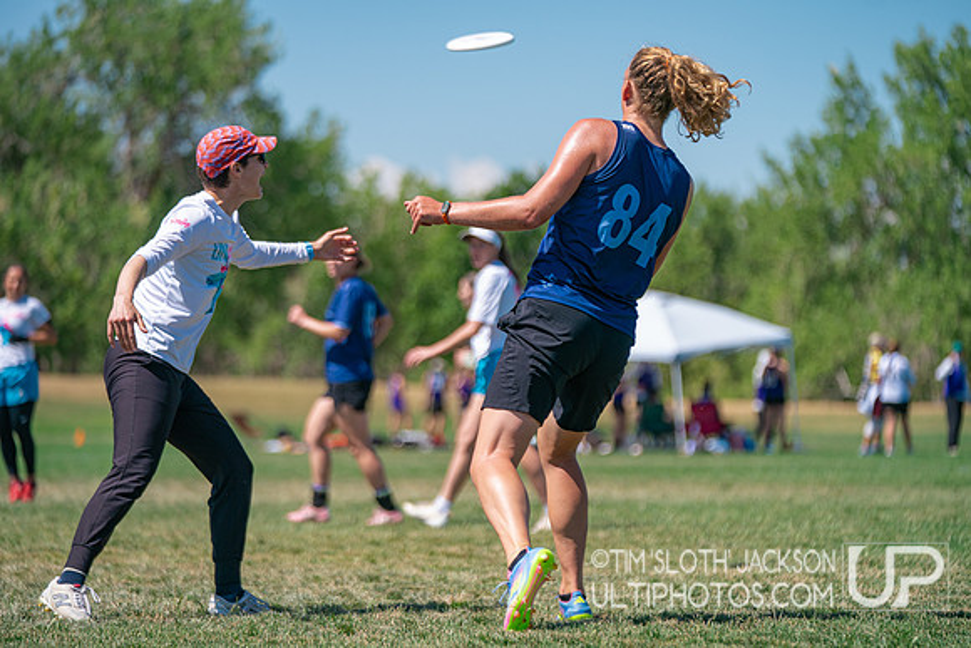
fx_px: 4069
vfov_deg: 9.1
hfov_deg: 13.6
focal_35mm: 151
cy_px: 344
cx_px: 516
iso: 200
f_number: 2.8
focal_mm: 142
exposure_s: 1/3200
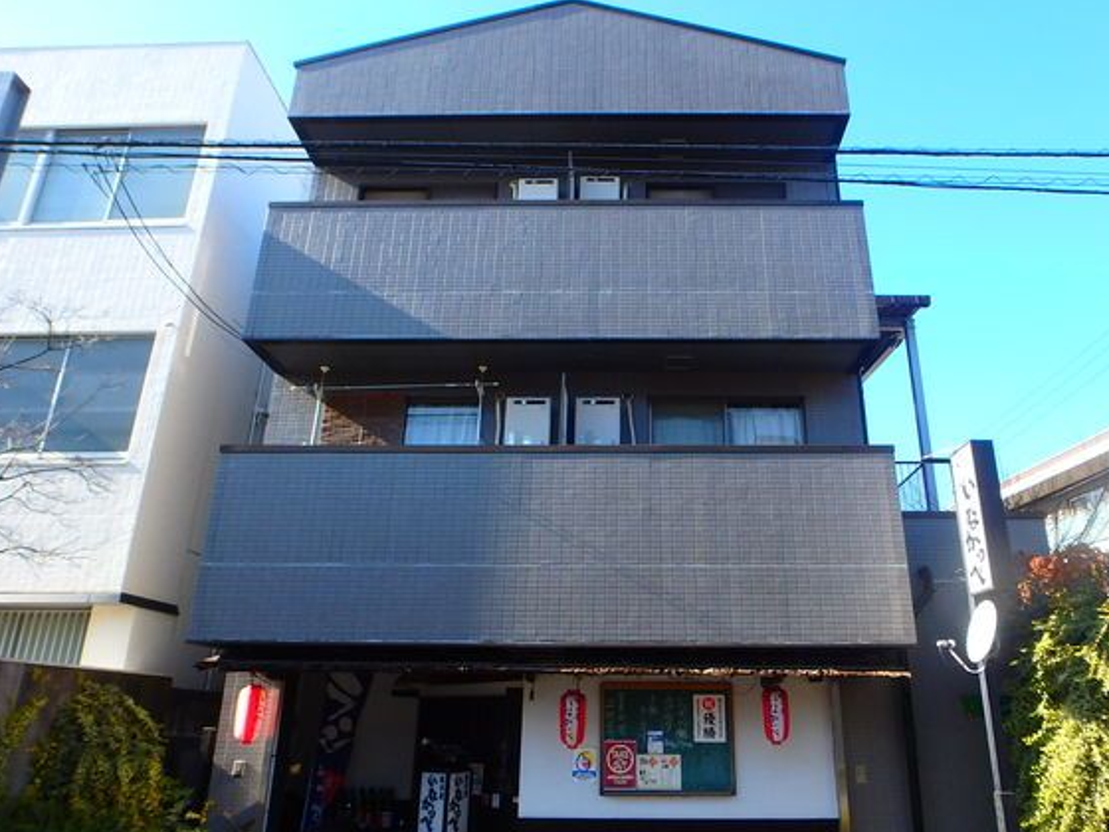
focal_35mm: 24
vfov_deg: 56.8
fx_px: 769
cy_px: 436
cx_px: 620
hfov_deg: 71.3
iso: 125
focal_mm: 3.7
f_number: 3.5
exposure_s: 1/320
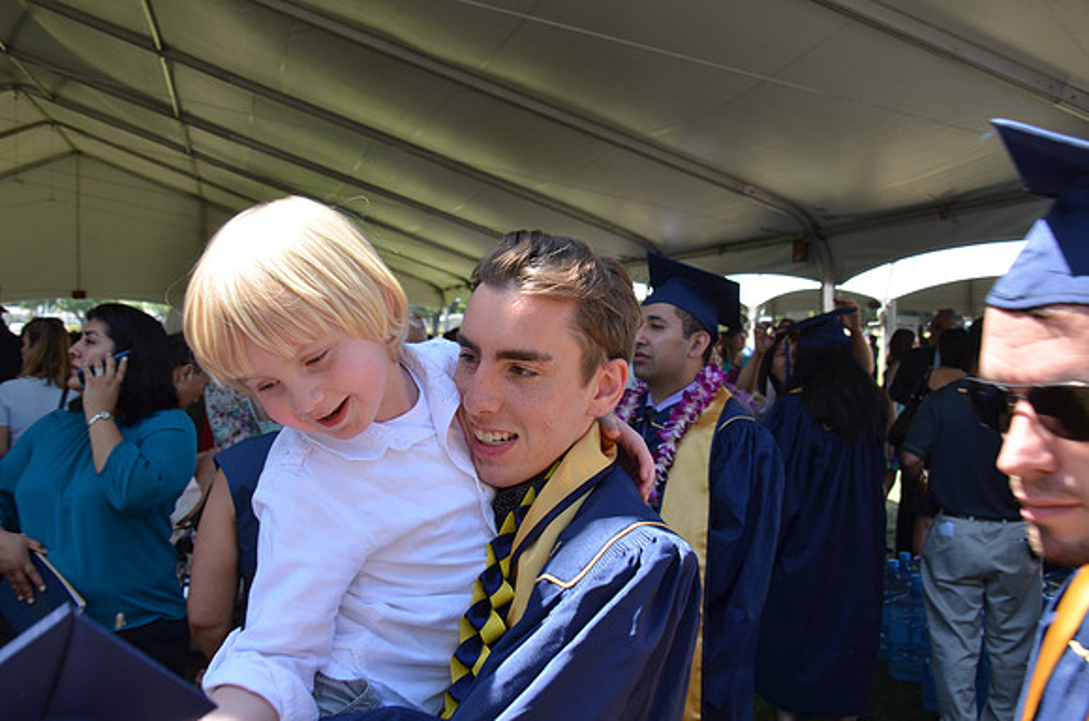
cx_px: 544
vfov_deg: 27.9
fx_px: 1449
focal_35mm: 48
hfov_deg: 41.2
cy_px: 360
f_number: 7.1
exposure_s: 1/200
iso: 200
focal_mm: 32
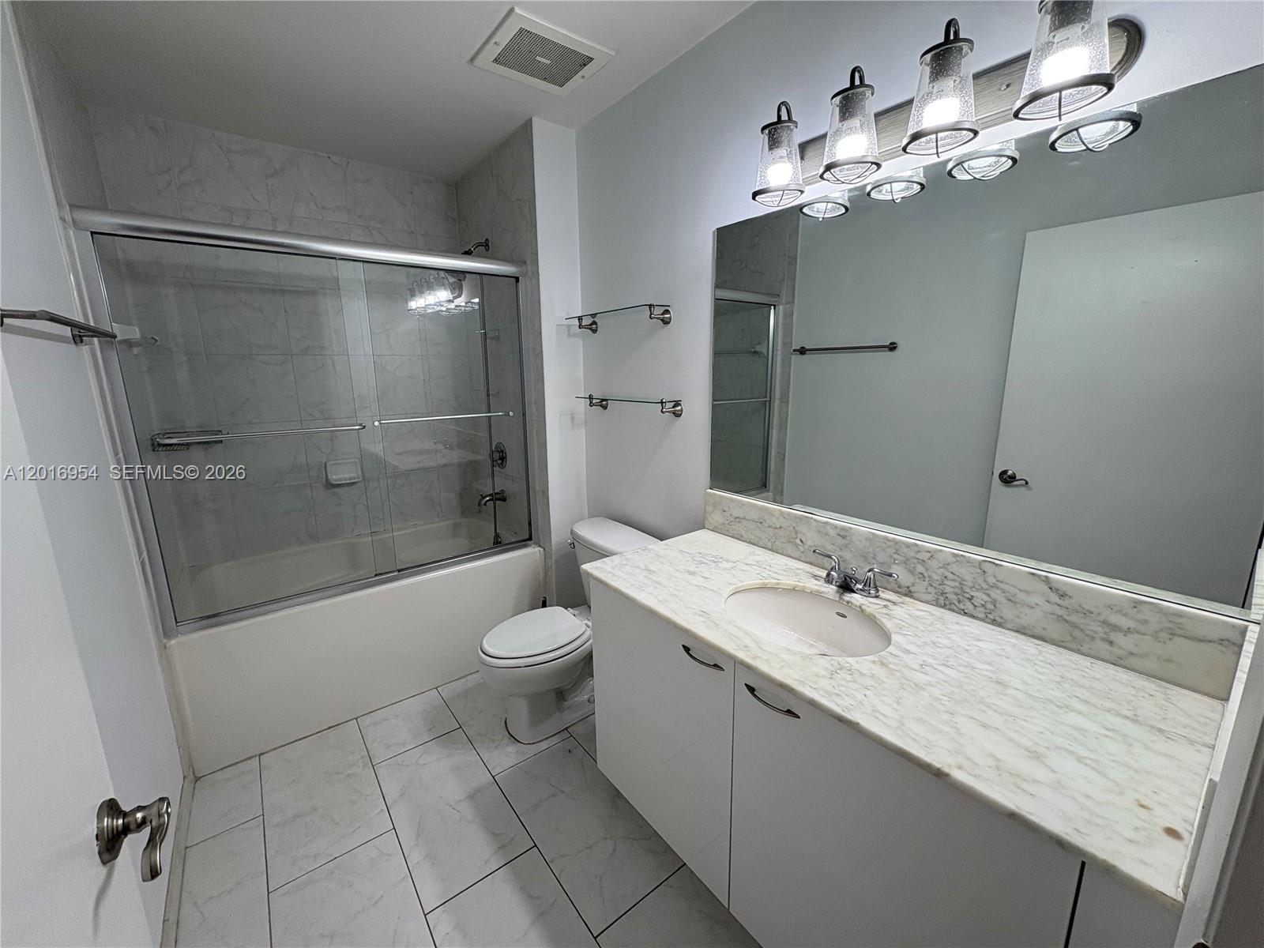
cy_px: 474
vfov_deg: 85.7
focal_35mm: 14
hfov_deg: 102.1
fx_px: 511
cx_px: 632
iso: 64
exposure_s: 1/99
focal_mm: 2.22
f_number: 2.2
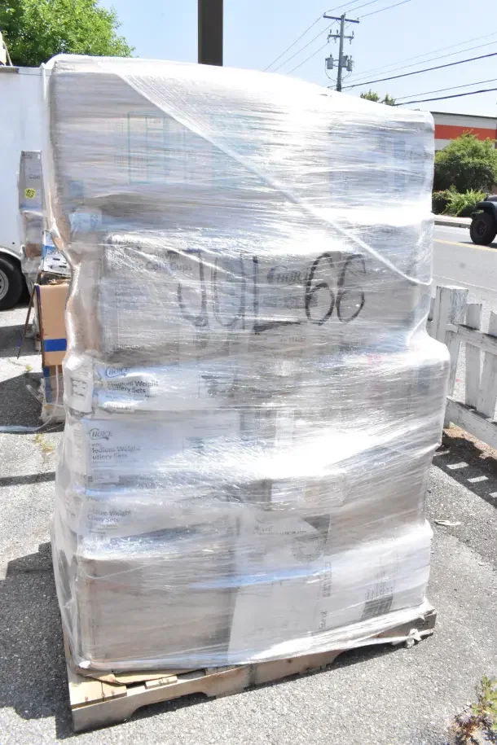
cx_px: 248
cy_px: 372
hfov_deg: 47.9
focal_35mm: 27
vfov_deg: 67.4
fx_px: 559
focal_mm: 18
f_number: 20
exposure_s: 1/1600
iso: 6400
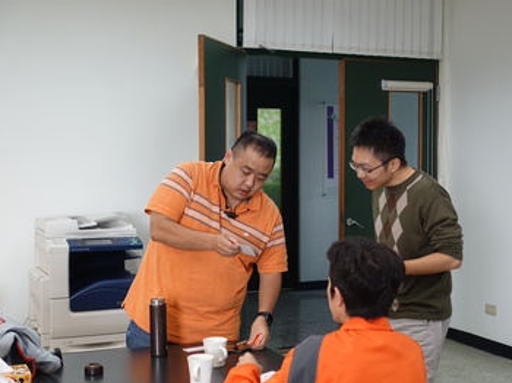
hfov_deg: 34.9
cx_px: 288
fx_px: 813
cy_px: 191
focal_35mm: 55
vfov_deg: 26.5
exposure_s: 1/60
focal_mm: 18.51
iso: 160
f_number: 2.8
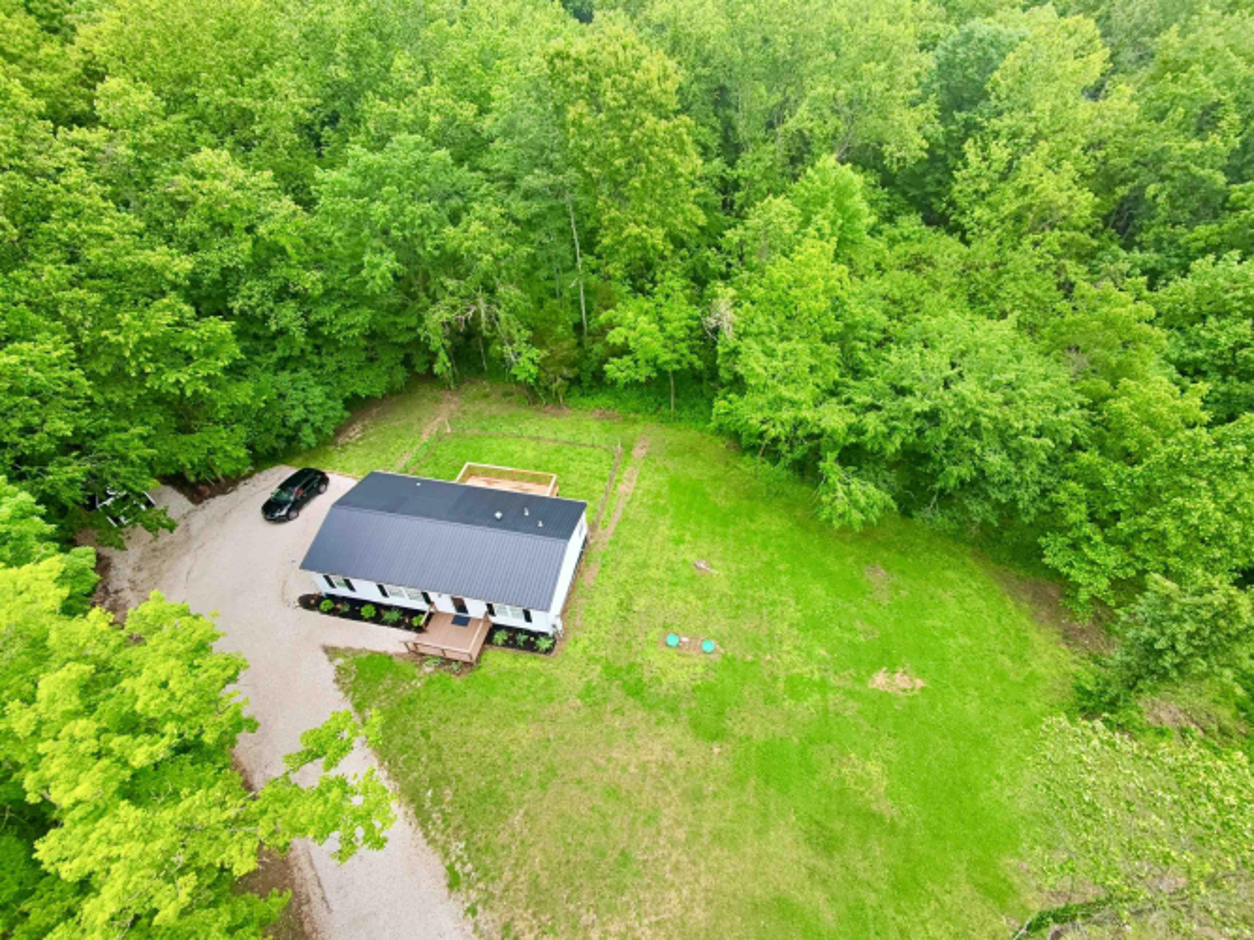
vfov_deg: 78.1
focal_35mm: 16
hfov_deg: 94.5
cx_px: 627
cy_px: 470
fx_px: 580
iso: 100
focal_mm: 16
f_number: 2.55
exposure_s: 1/579
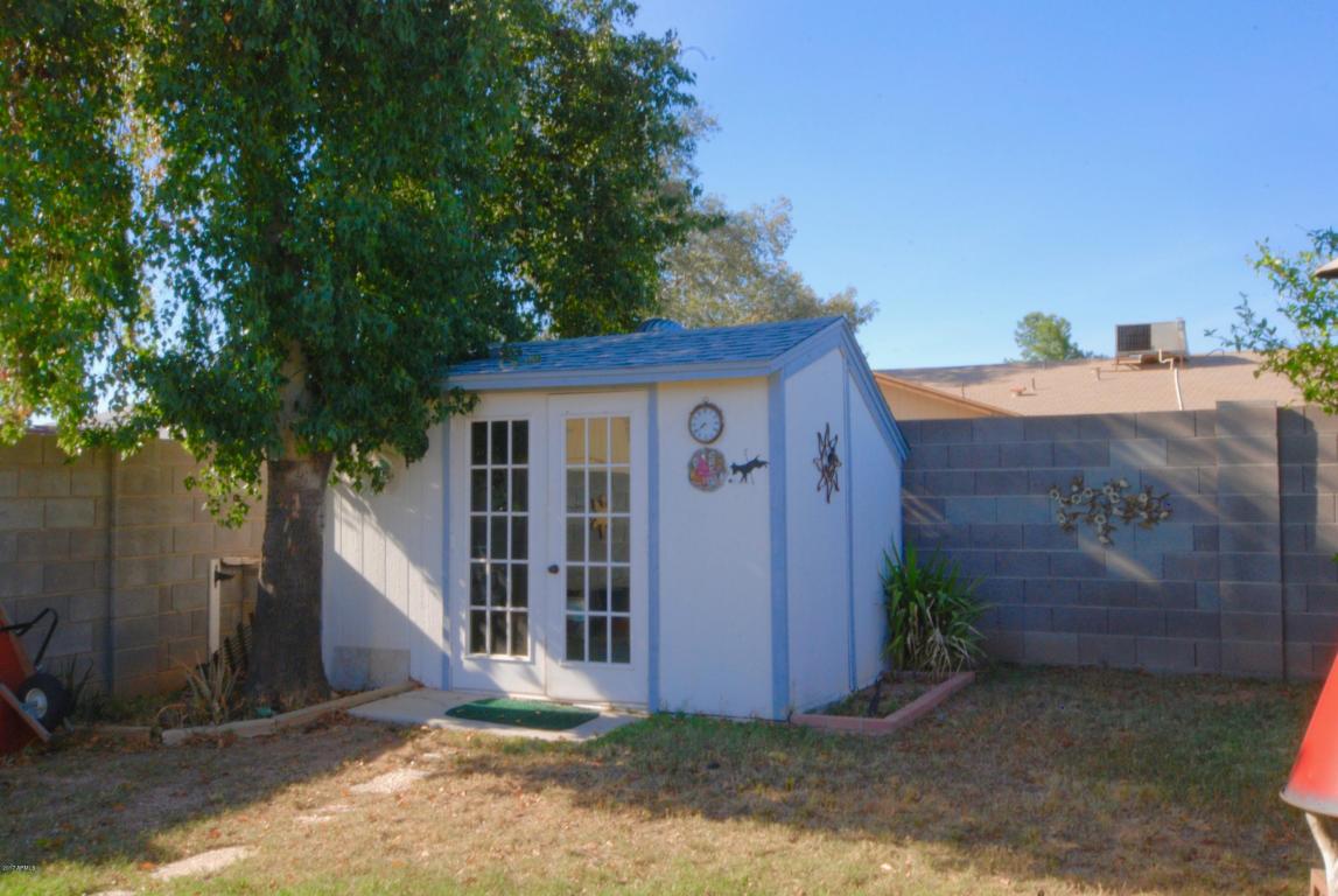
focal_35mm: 36
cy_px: 448
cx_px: 669
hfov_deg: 53.1
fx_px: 1340
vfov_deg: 37.0
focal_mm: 24
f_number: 25
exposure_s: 1/25
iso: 400
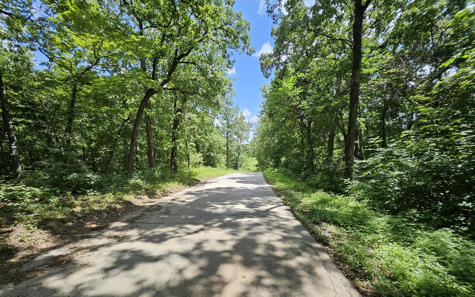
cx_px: 241
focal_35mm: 14
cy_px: 159
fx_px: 181
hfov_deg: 105.3
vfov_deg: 78.5
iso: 32
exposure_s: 1/476
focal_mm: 1.74
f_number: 2.2
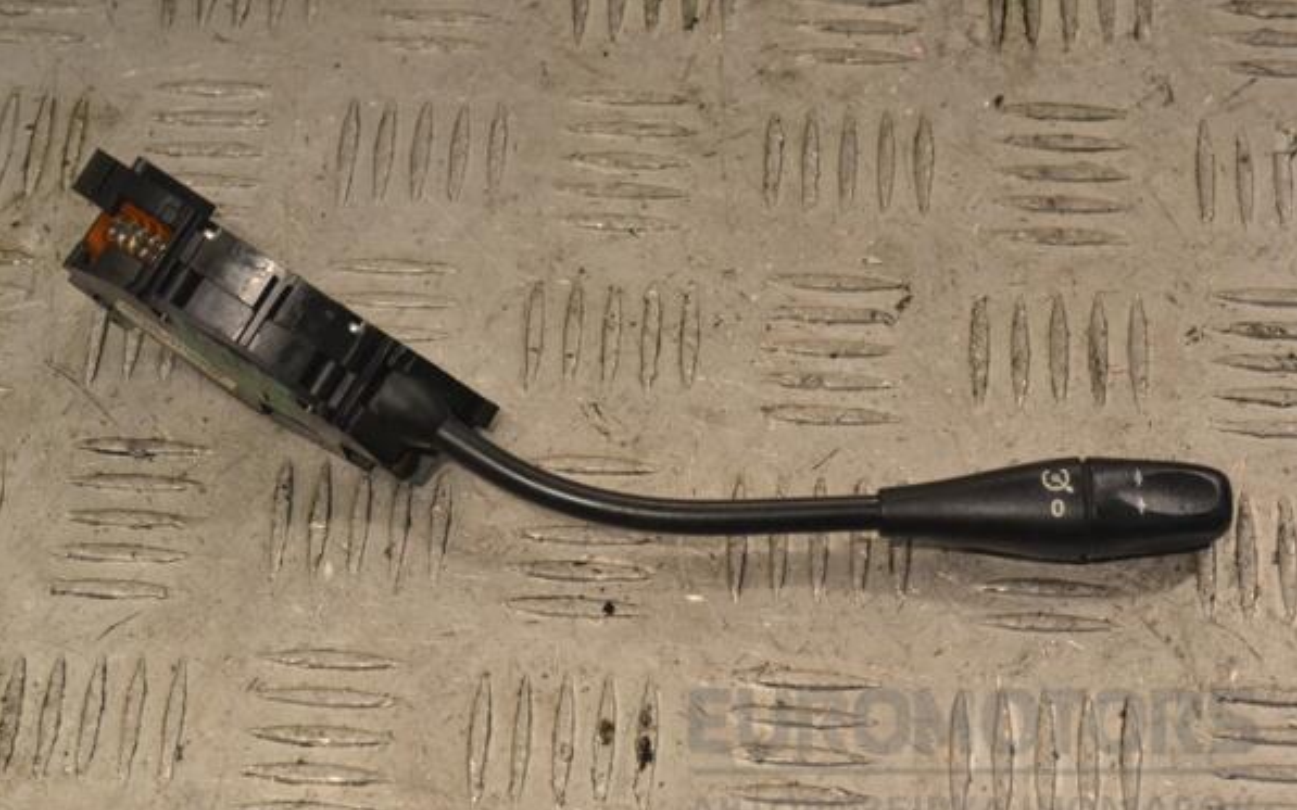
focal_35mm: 85
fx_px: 2987
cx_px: 647
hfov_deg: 24.5
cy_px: 432
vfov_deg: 15.4
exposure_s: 1/500
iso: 3200
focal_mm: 55
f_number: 11
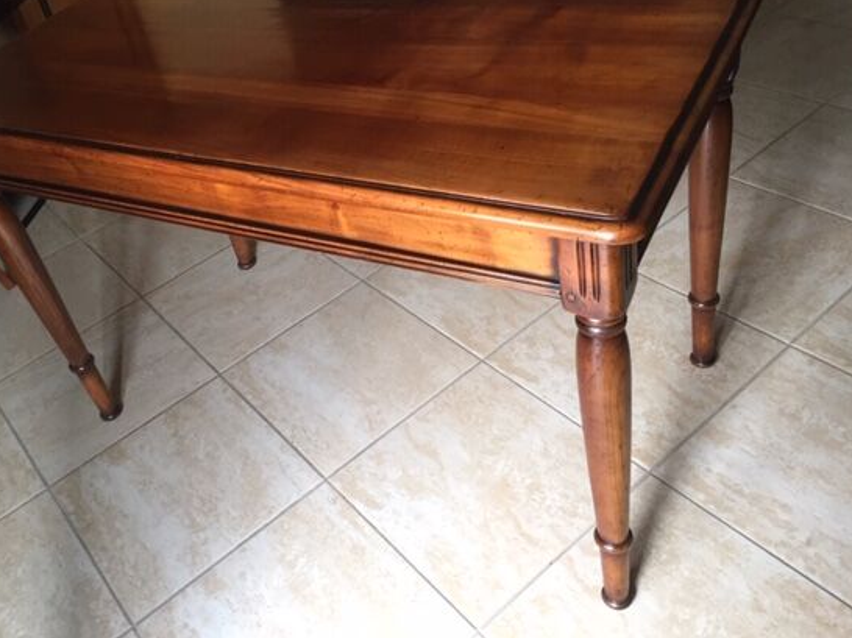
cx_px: 367
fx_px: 836
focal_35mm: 34
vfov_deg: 41.6
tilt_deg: -38.1
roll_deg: +14.1
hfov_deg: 53.8
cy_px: 265
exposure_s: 1/33
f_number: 2.2
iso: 125
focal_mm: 4.15
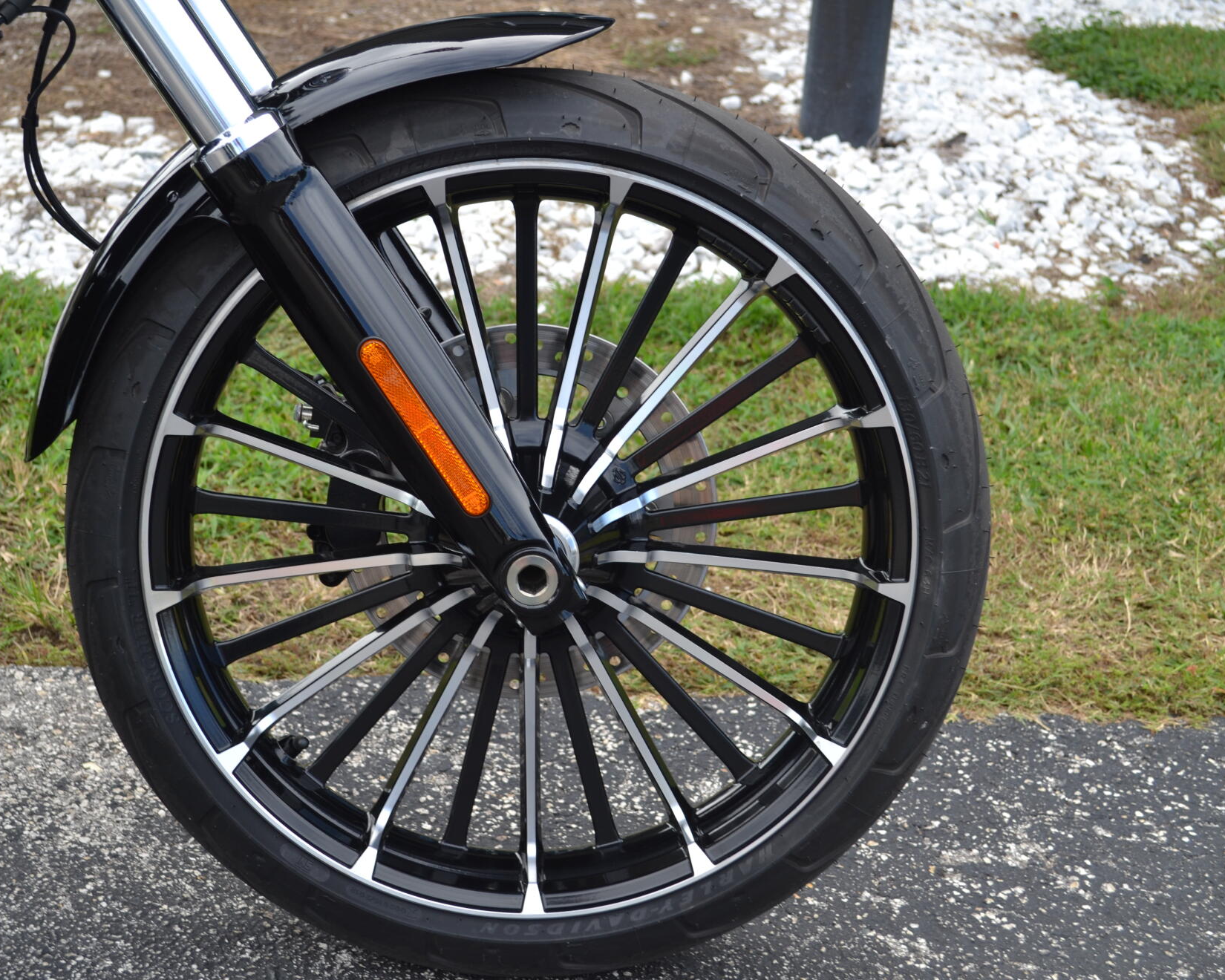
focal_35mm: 58
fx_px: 2103
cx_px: 521
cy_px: 489
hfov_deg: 32.4
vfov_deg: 26.2
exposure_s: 1/160
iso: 100
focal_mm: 34
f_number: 6.3
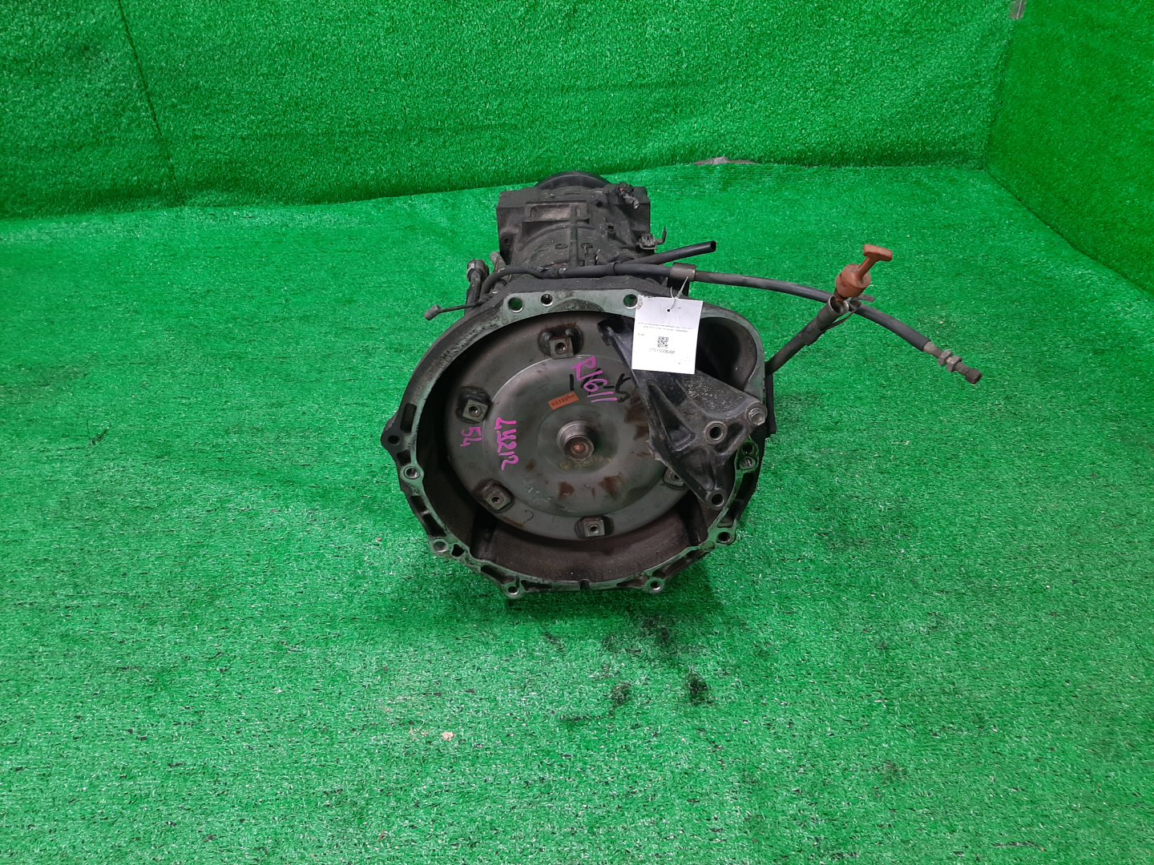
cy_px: 432
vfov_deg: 53.1
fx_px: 867
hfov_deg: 67.3
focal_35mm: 26
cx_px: 577
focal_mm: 3.93
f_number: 1.7
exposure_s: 1/50
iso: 97
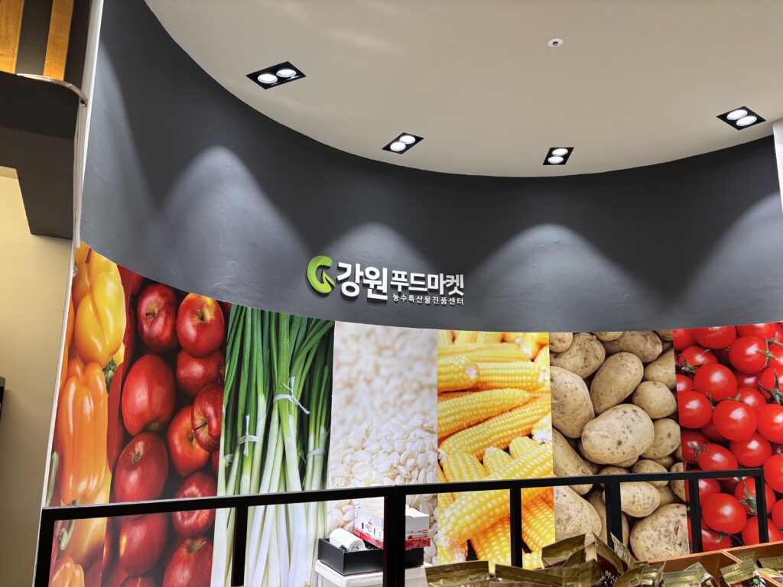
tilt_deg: +10.1
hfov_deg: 67.3
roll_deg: -1.2
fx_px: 588
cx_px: 392
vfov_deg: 53.1
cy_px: 294
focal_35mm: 26
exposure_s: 1/120
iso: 125
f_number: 1.6
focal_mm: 5.96
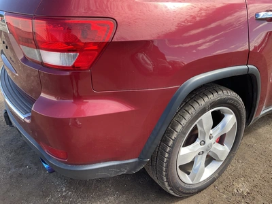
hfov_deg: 61.7
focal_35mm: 29
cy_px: 102
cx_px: 136
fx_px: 228
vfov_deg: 48.2
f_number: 1.8
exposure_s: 1/325
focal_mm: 3
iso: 25
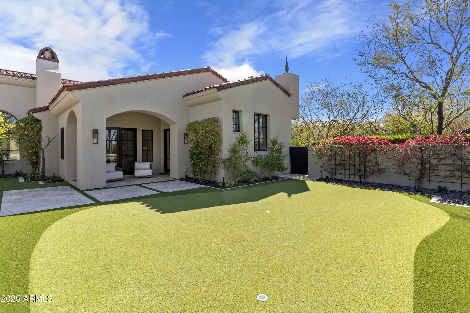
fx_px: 222
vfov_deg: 70.4
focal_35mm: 17
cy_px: 156
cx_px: 235
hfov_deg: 93.3
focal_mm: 17
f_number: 8
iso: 400
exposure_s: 1/640
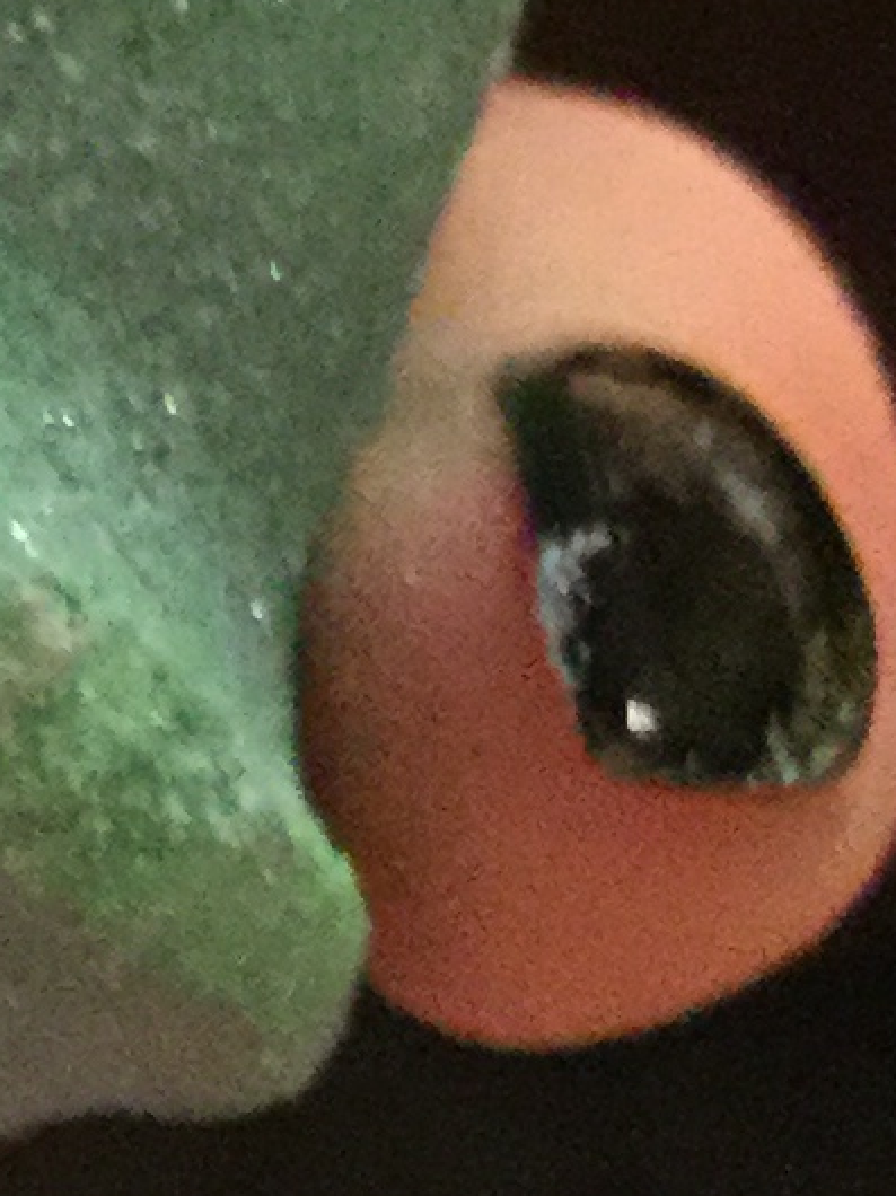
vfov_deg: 10.3
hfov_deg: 7.1
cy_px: -2
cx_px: -1526
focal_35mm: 191
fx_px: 6597
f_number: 2.4
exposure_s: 1/30
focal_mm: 3.3
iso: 200
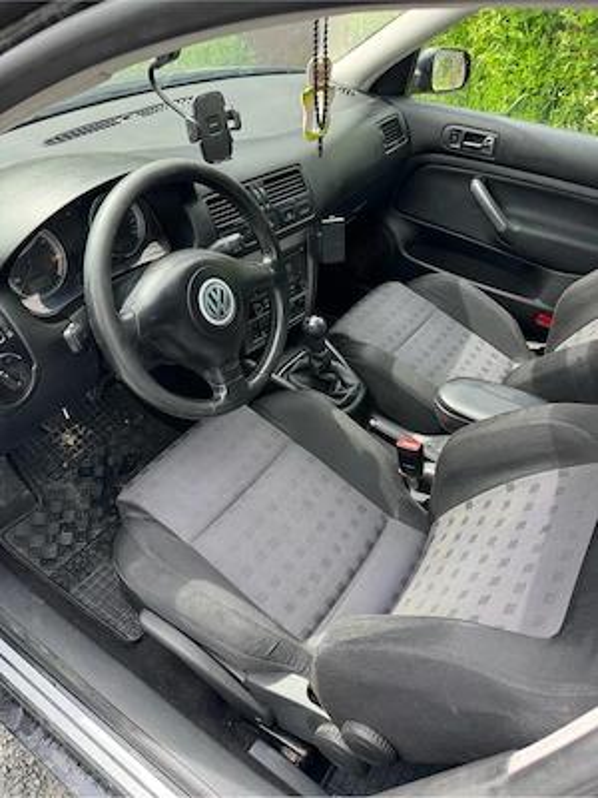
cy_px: 399
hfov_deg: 56.8
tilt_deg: -46.2
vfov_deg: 71.6
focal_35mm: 24
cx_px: 299
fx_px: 553
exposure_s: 1/258
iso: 64
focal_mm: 6.76
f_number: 1.78
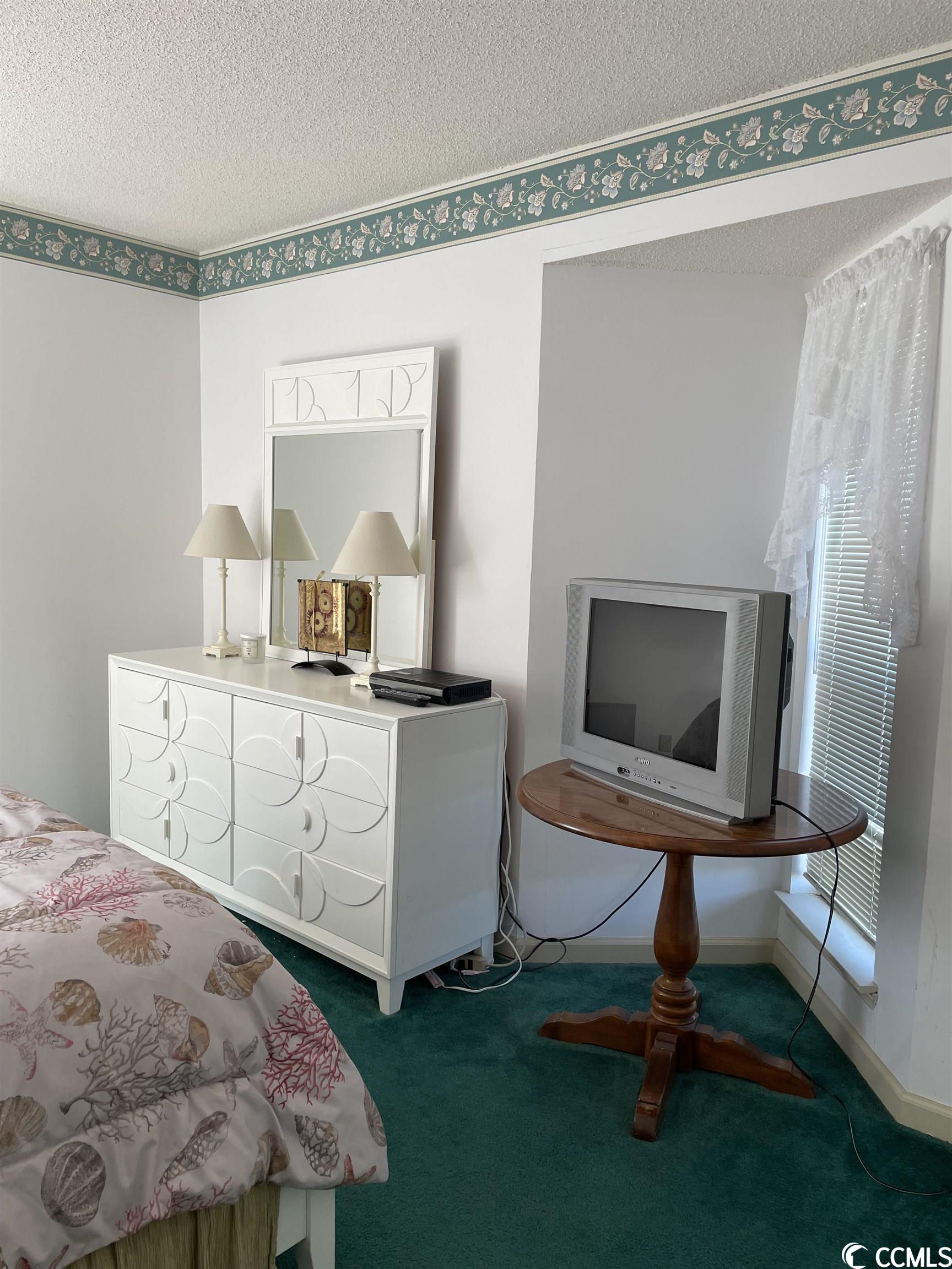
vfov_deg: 67.3
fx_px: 953
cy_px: 634
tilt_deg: -6.1
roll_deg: -2.2
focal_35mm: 26
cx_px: 476
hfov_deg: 53.1
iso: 64
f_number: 1.6
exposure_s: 1/120
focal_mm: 4.2
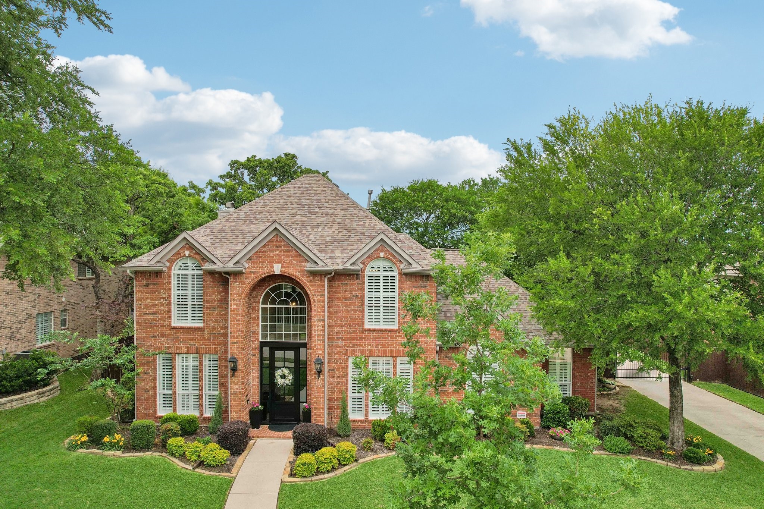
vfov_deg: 57.2
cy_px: 254
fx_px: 467
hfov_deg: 78.6
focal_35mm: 22
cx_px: 382
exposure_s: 1/2000
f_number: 2.8
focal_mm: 8.4
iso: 110
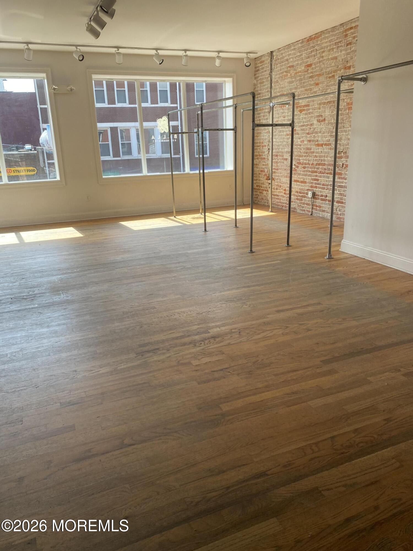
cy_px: 276
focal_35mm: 26
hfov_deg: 53.1
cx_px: 206
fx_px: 414
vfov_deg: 67.3
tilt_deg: -19.3
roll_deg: +1.7
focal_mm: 4.25
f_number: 1.8
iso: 32
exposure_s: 1/337
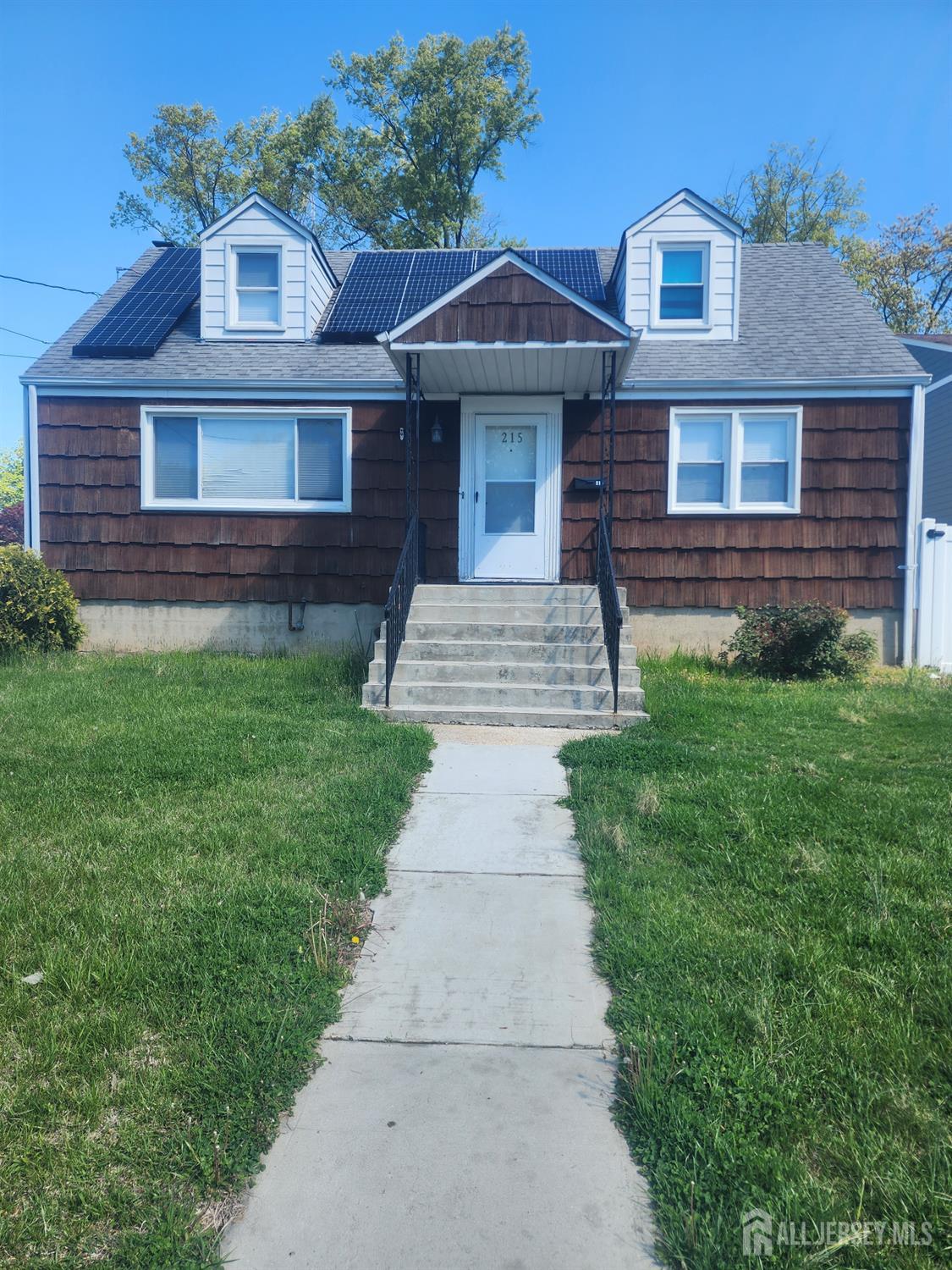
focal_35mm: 23
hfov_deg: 58.9
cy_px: 635
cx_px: 476
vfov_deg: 73.9
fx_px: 843
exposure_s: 1/396
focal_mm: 6.4
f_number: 1.8
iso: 12
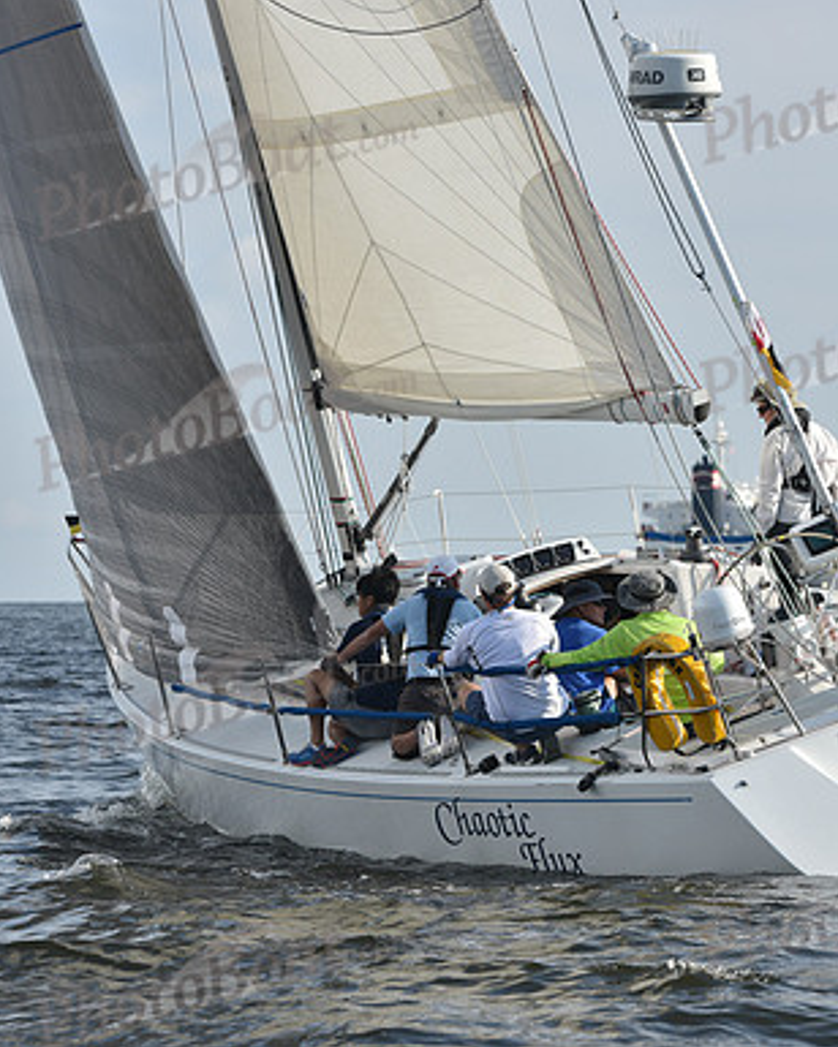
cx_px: 560
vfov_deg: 10.1
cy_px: 524
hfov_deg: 8.1
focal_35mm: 191
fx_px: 5921
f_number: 7.1
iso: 250
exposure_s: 1/1250
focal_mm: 135
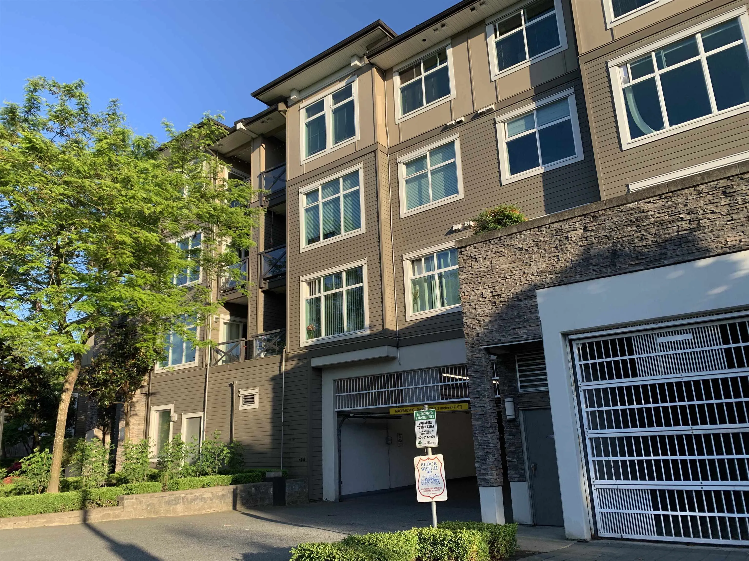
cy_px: 280
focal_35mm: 26
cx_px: 374
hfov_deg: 67.3
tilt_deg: +16.2
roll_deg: +2.2
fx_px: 563
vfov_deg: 53.1
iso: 25
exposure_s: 1/669
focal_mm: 4.25
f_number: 1.8
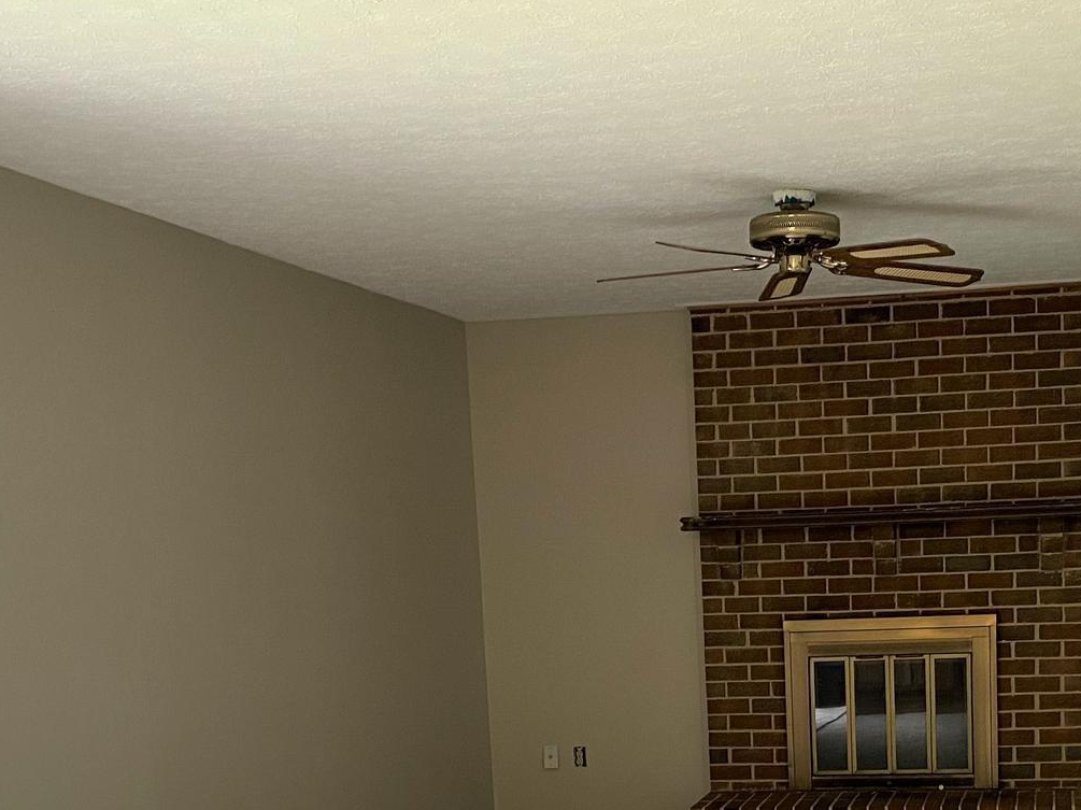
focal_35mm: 53
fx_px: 1655
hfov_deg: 35.7
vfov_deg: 26.1
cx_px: 744
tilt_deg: -8.9
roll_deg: +0.0
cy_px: 811
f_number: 1.8
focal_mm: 4.25
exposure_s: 1/60
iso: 80
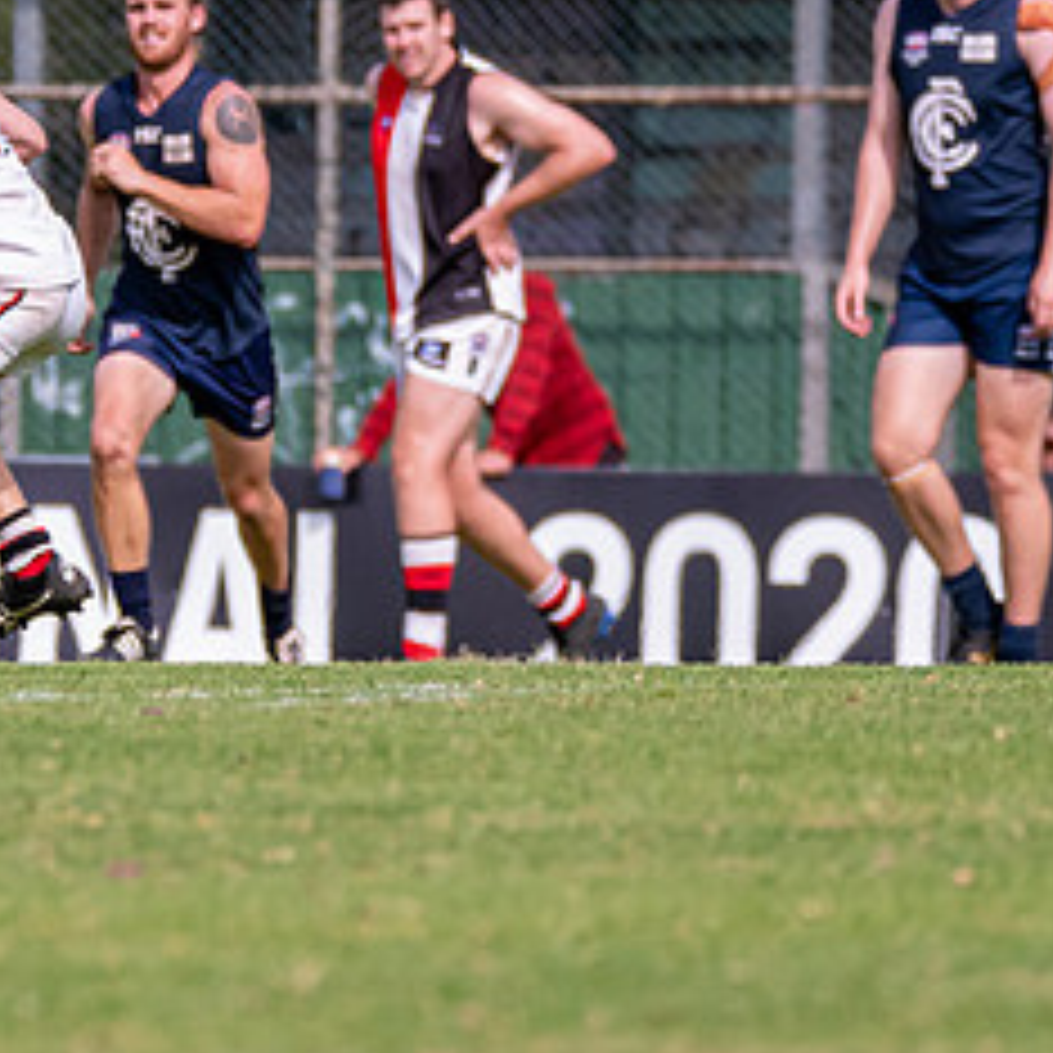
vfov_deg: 1.6
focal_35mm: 1111
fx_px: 38236
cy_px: 243
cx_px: -69
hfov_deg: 1.6
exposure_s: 1/2500
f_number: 6.3
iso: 800
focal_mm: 300
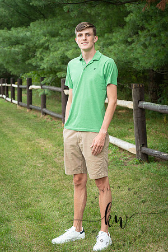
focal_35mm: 85
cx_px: 84
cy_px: 126
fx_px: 595
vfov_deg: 23.9
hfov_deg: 16.1
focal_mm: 85
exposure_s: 1/200
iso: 500
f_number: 6.3
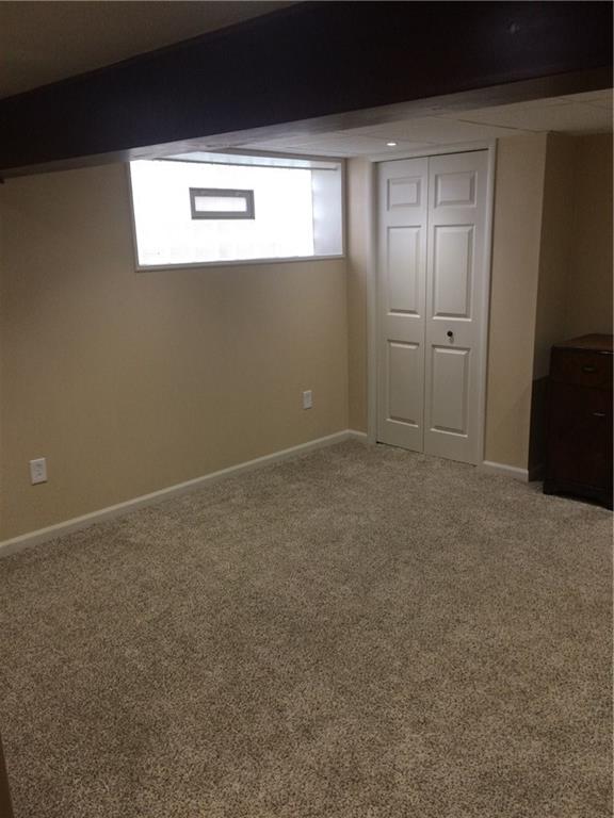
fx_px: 686
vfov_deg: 61.7
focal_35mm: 29
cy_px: 409
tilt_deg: -16.4
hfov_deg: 48.2
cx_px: 307
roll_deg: +2.9
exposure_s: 1/30
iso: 64
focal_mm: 4.15
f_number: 2.2
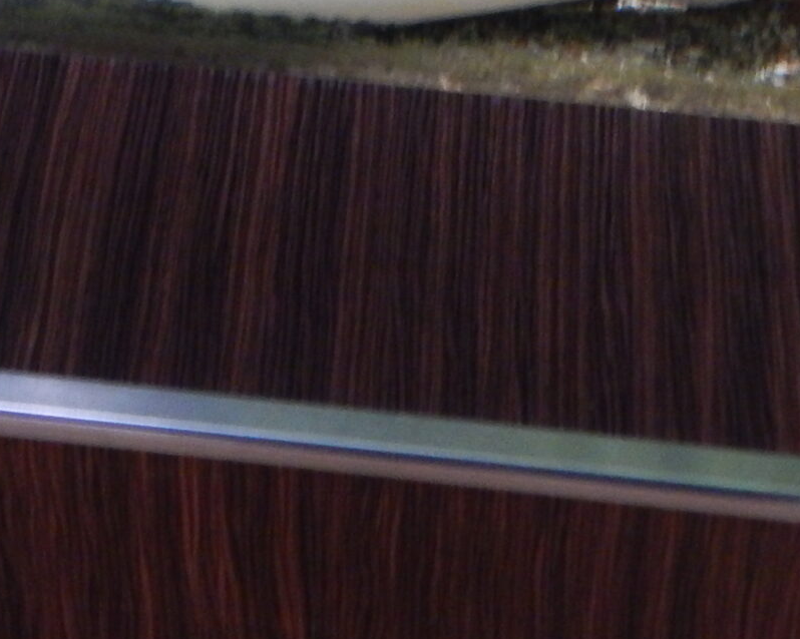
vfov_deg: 12.4
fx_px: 2817
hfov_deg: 15.9
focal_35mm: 119
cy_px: -308
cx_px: 66
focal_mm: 6.8
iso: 450
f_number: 3.4
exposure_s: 1/8
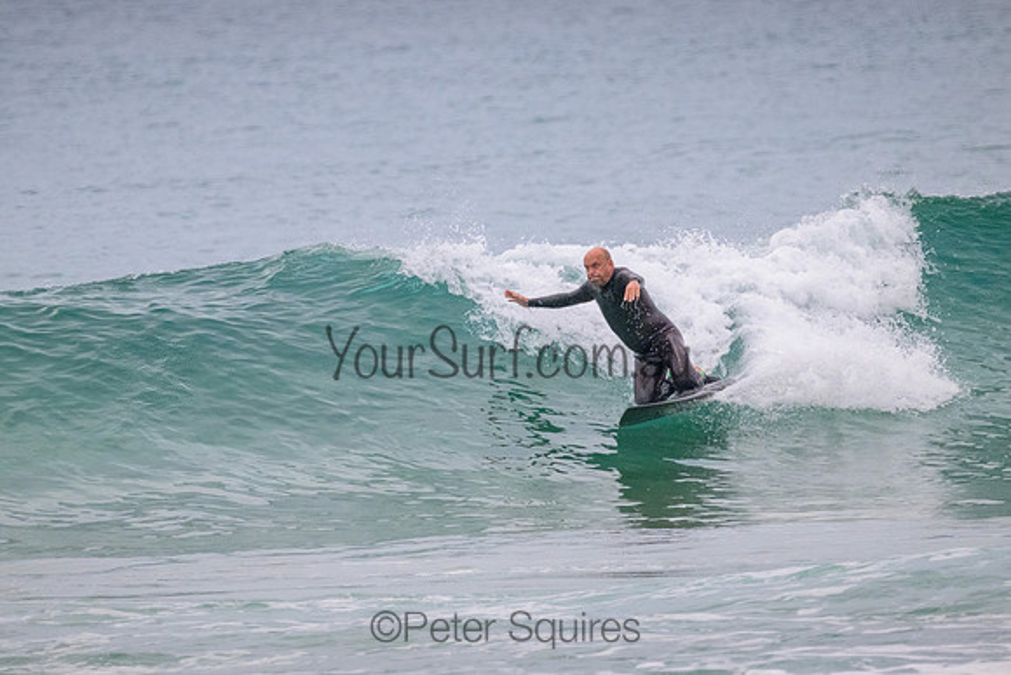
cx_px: 498
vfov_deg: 1.6
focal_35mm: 868
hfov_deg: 2.4
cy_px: 309
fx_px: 24385
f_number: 11
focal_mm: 800
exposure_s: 1/1250
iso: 4000
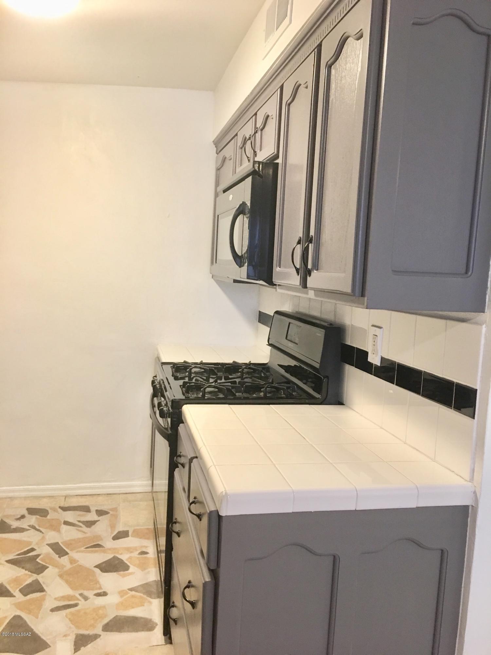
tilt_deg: -5.1
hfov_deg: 48.2
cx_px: 246
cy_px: 328
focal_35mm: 29
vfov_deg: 61.7
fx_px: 548
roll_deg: -4.3
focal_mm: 4.15
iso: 50
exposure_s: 1/15
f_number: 2.2
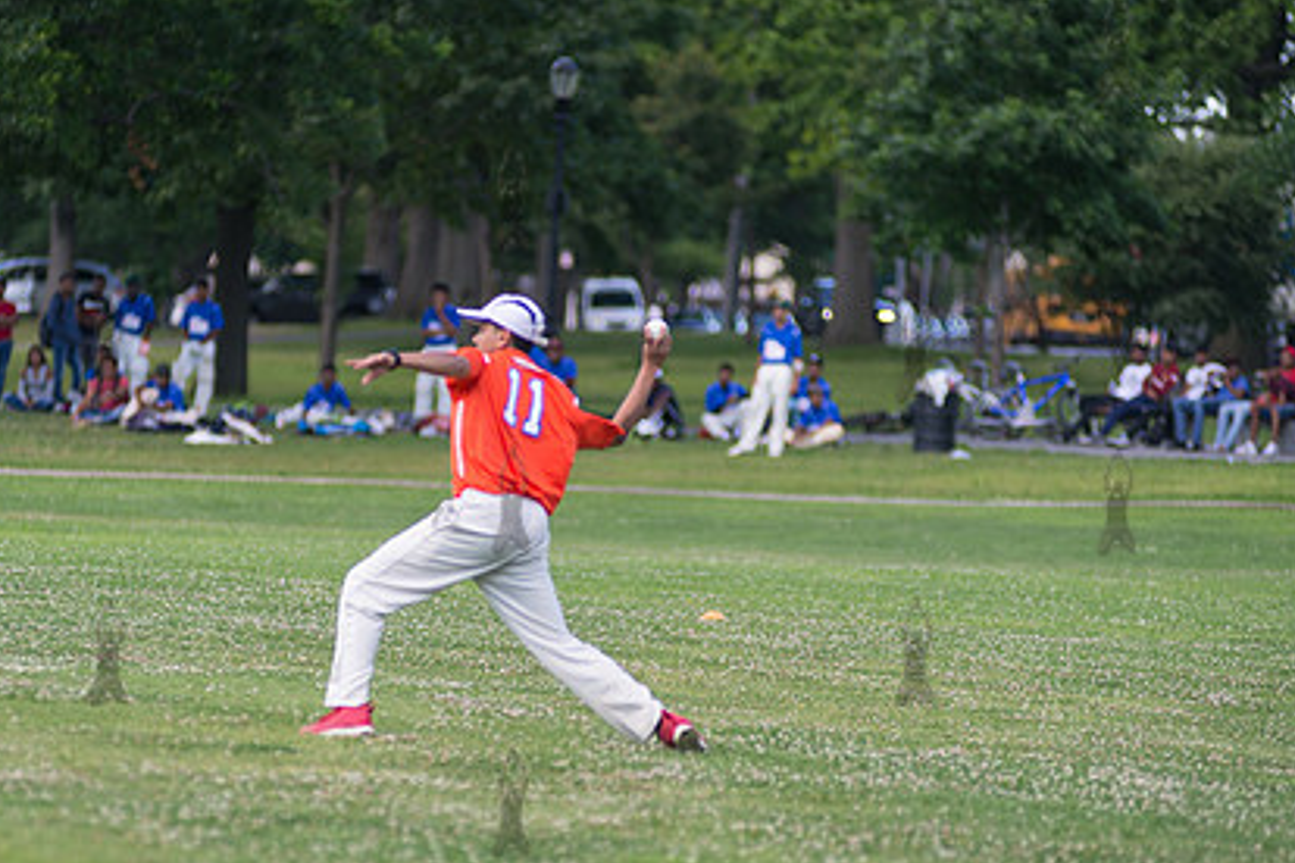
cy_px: 499
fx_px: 9316
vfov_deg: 5.3
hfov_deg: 8.0
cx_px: 510
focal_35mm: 259
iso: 200
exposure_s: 1/800
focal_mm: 185
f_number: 2.8
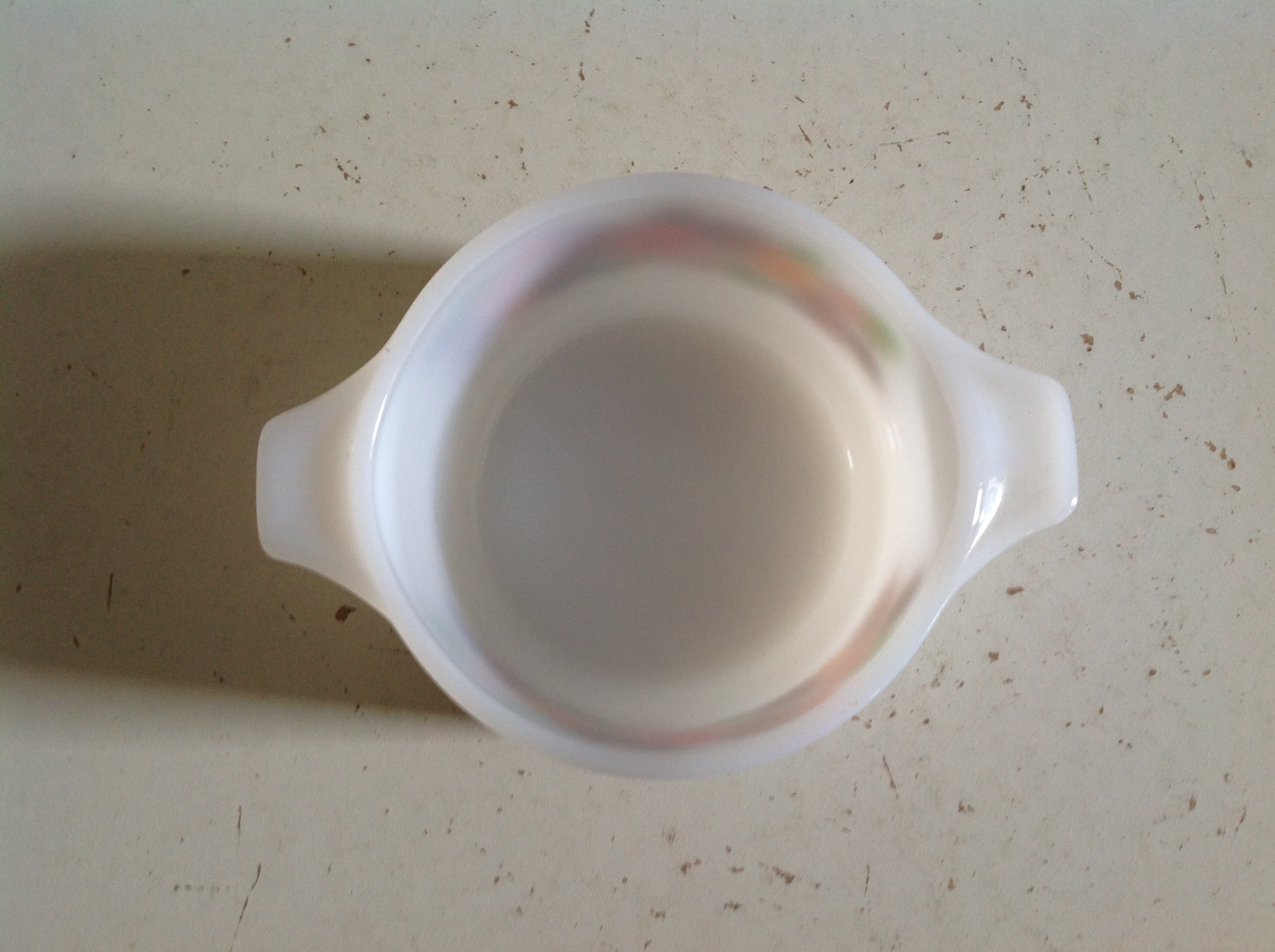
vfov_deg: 40.6
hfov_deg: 52.7
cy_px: 476
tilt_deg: -81.8
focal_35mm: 35
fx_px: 1287
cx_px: 638
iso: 80
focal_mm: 4.28
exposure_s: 1/15
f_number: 2.4
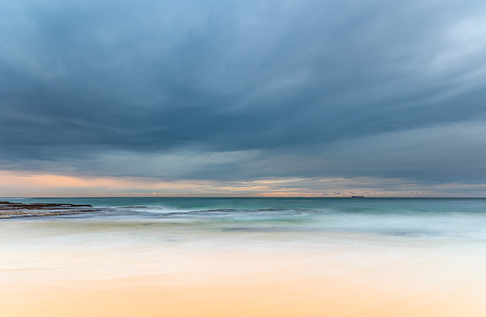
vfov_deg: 50.2
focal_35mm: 25
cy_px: 152
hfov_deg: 71.3
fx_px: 339
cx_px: 248
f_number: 8
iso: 100
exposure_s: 13
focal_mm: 16
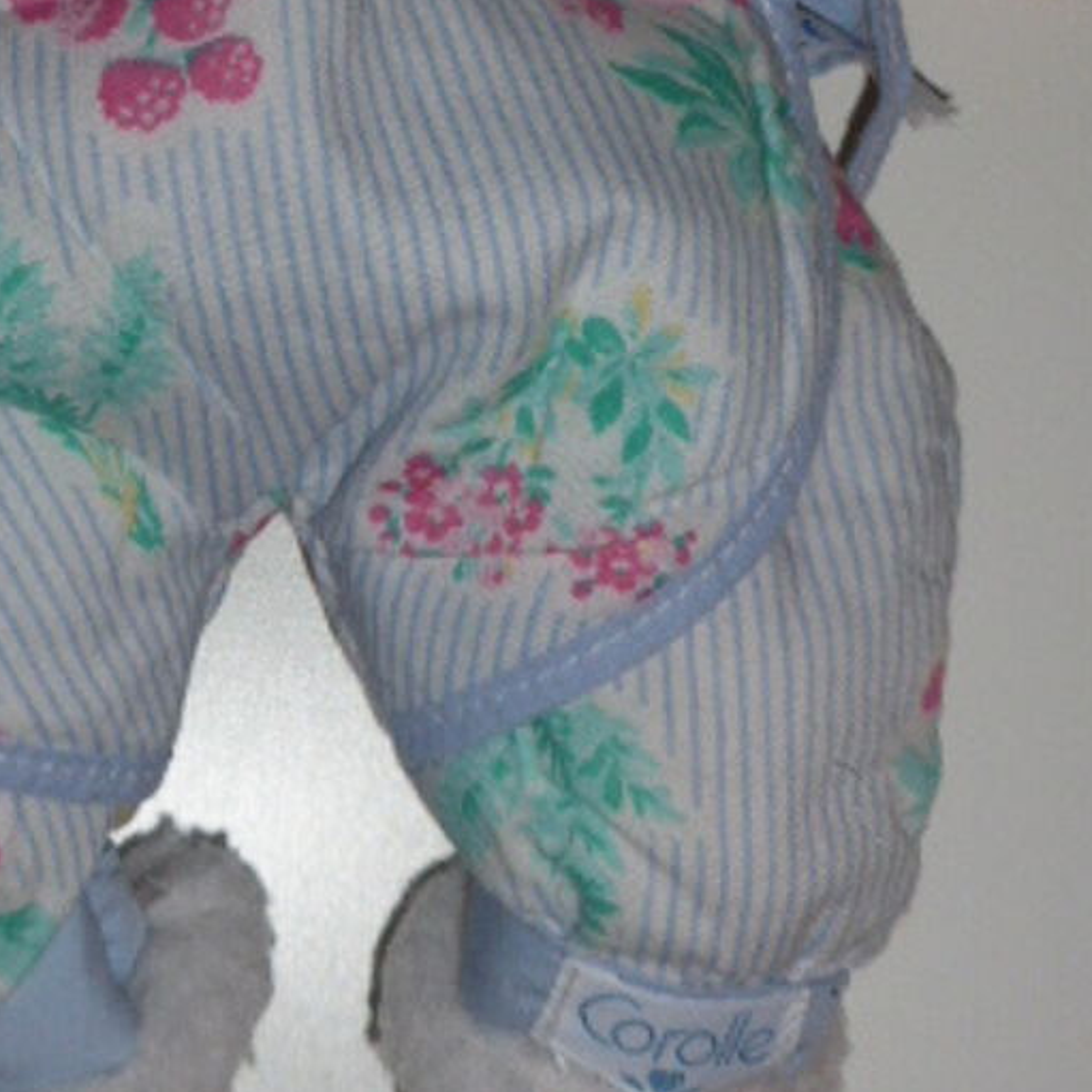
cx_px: 128
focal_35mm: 113
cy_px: -172
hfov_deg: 15.3
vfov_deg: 15.0
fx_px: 4033
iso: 100
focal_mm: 8.5
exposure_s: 1/60
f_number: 4.2
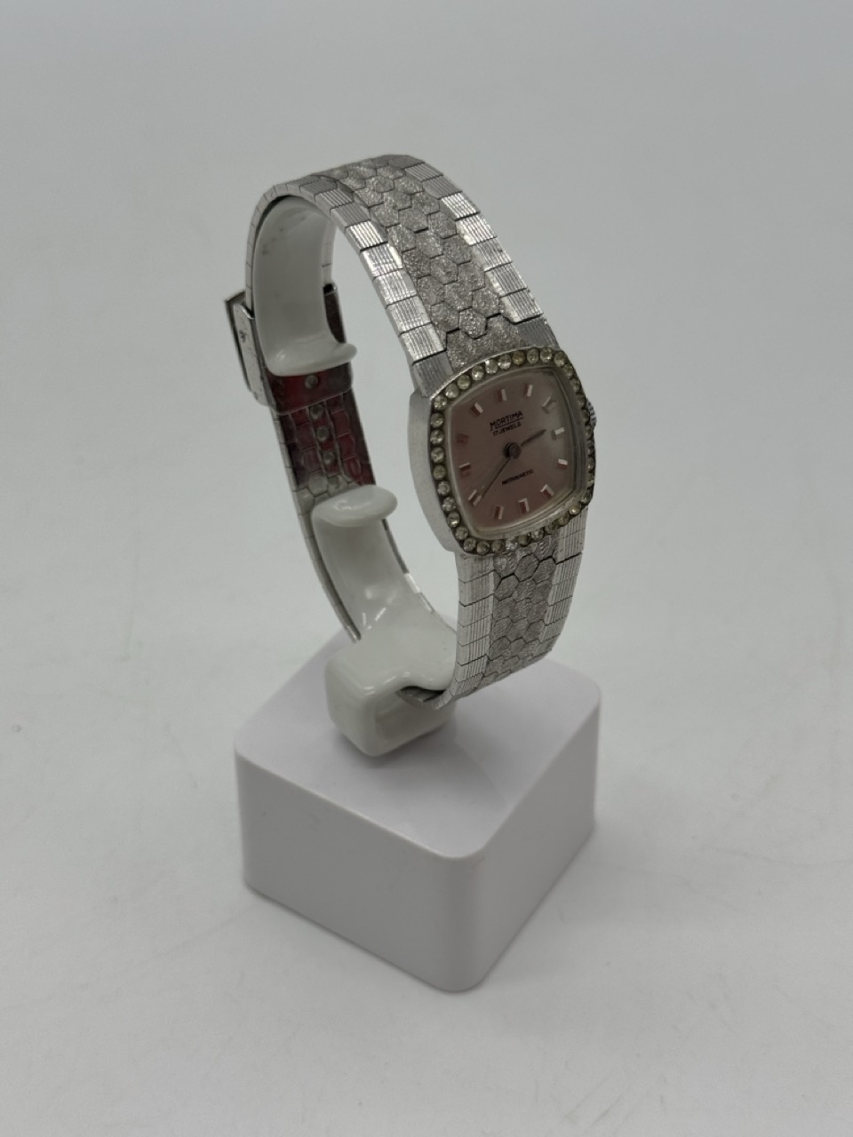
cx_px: 426
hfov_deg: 30.3
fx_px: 1577
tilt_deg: -39.5
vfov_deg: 39.7
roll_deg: +0.7
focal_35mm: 48
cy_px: 568
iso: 64
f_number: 1.78
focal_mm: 6.76
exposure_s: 1/900
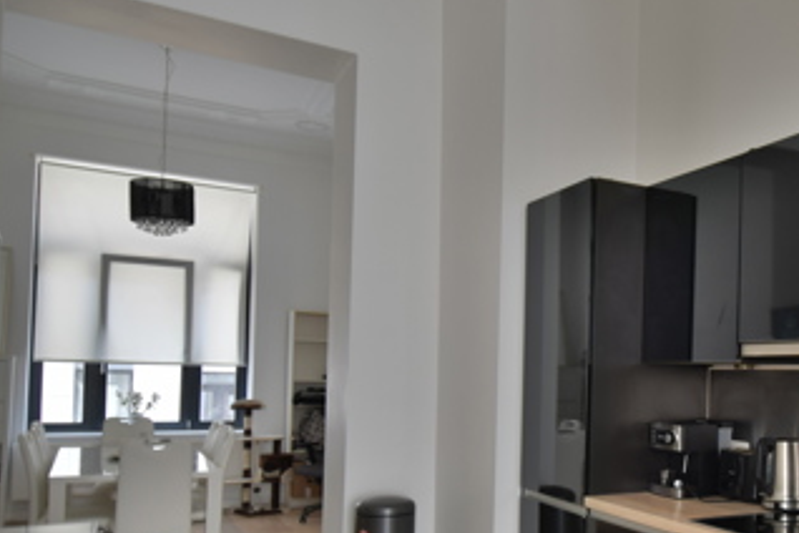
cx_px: 656
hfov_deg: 51.7
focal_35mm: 34
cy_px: 365
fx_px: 755
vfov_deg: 38.3
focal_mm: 10
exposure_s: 1/5
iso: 100
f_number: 4.5
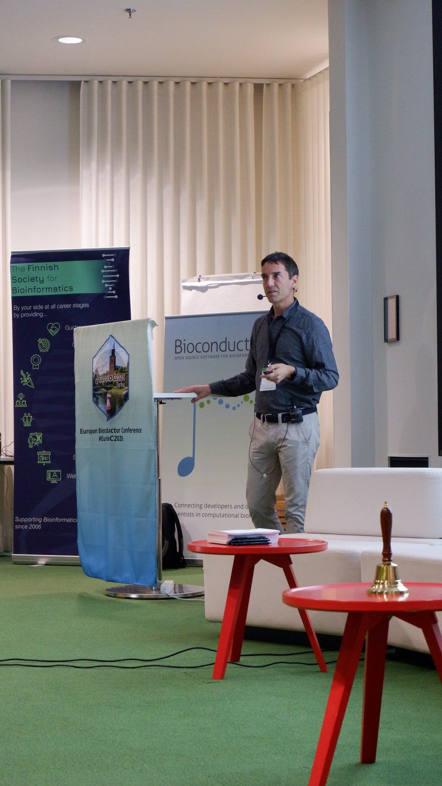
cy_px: 390
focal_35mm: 72
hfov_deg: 16.8
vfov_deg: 29.4
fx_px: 1500
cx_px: 219
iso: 3200
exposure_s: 1/60
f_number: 5.6
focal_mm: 45
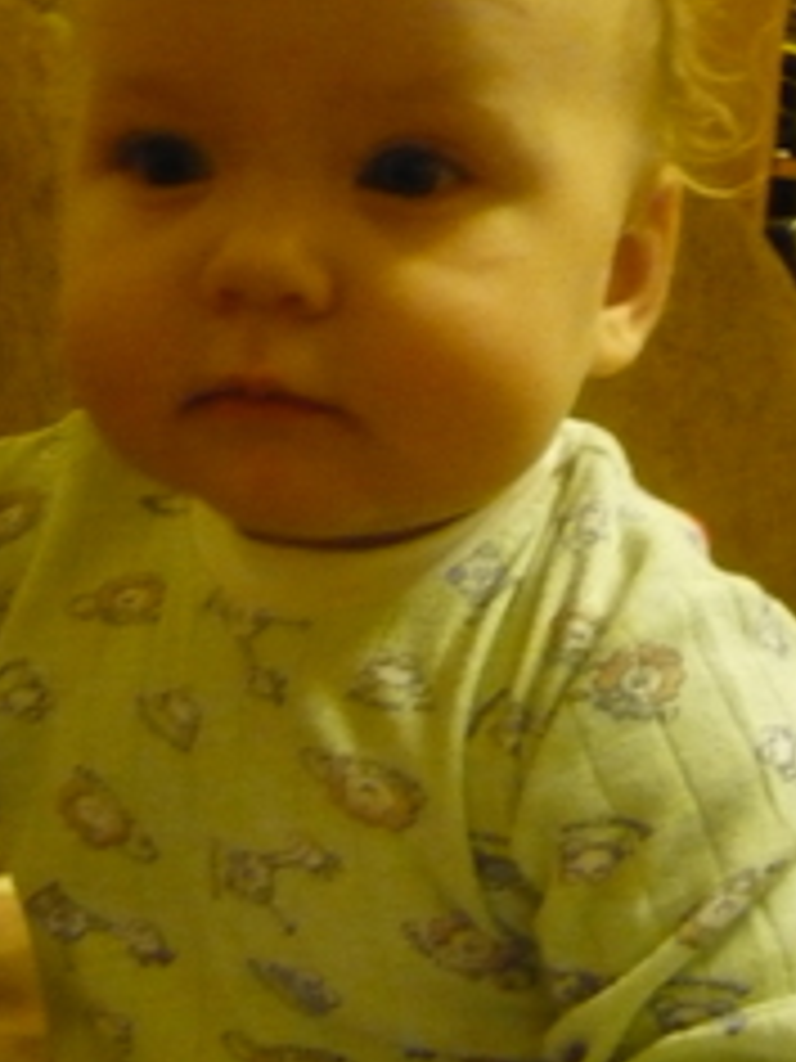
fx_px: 1932
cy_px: 374
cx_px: 274
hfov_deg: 23.2
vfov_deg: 30.5
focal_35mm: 63
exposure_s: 1/10
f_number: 2.8
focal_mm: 5.5
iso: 1250
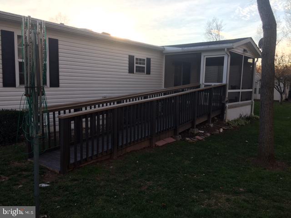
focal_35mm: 29
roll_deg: -1.5
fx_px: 244
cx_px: 146
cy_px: 109
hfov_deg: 61.7
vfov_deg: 48.2
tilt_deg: -7.1
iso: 25
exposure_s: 1/291
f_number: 2.2
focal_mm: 4.15
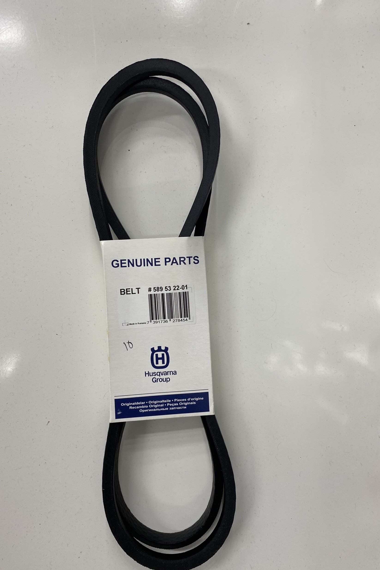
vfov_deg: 65.5
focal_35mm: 28
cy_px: 290
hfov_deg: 46.4
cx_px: 174
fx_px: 443
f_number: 1.8
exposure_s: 1/100
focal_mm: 4.25
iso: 64
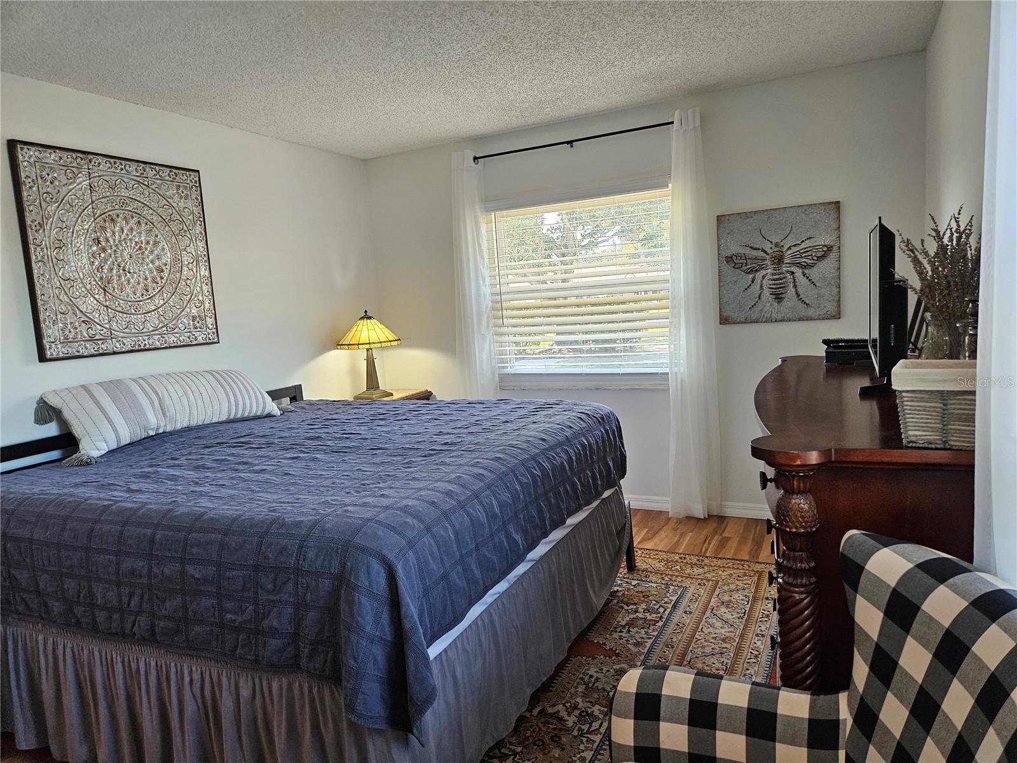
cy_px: 382
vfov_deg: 58.9
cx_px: 508
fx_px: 676
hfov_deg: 73.9
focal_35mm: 23
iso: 200
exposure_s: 1/120
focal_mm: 5.4
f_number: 1.8
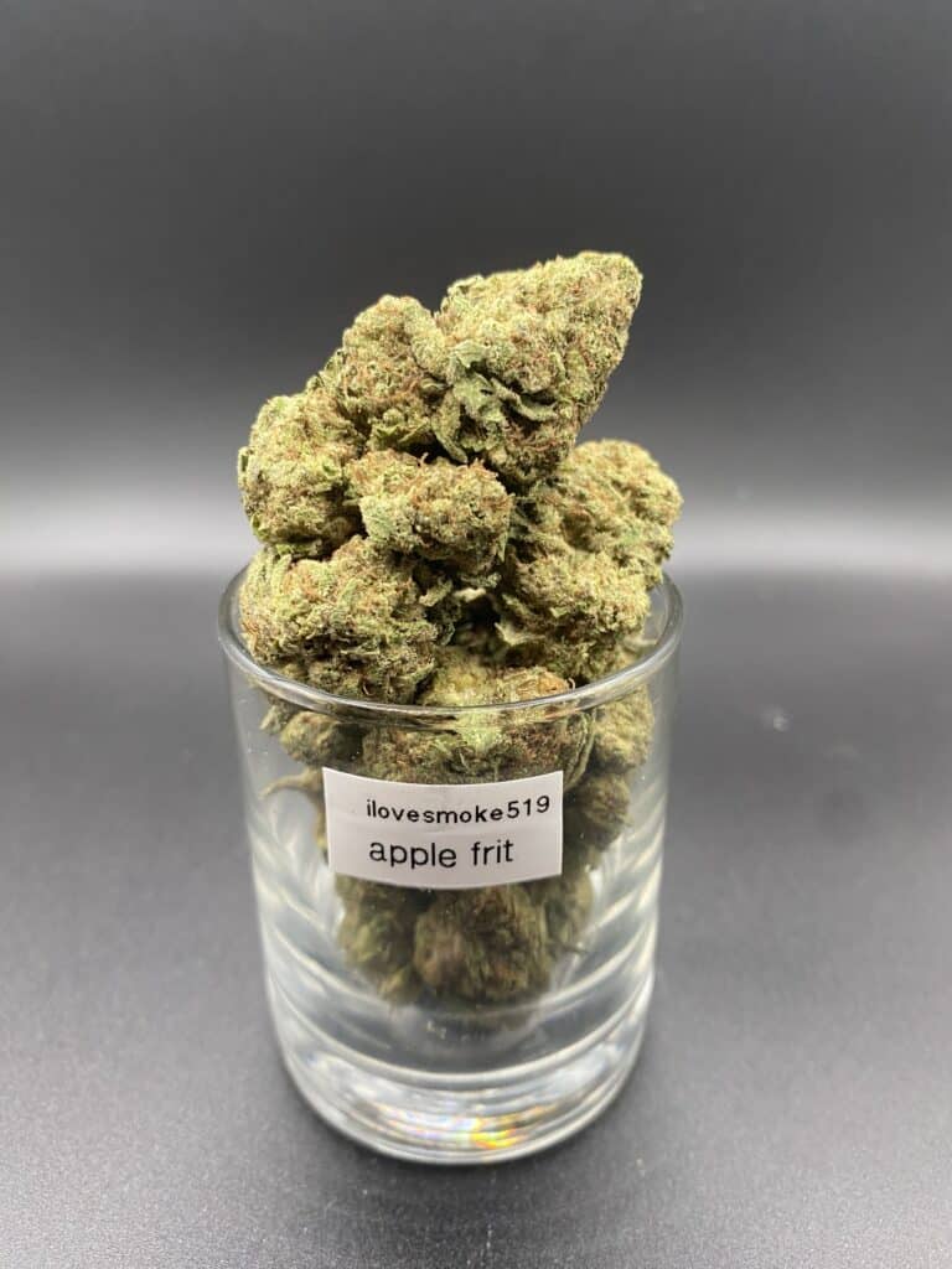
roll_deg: -0.2
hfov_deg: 54.9
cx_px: 476
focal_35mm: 25
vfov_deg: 69.4
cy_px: 634
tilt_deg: -27.1
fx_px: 917
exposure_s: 1/60
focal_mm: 4.25
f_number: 1.8
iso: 80
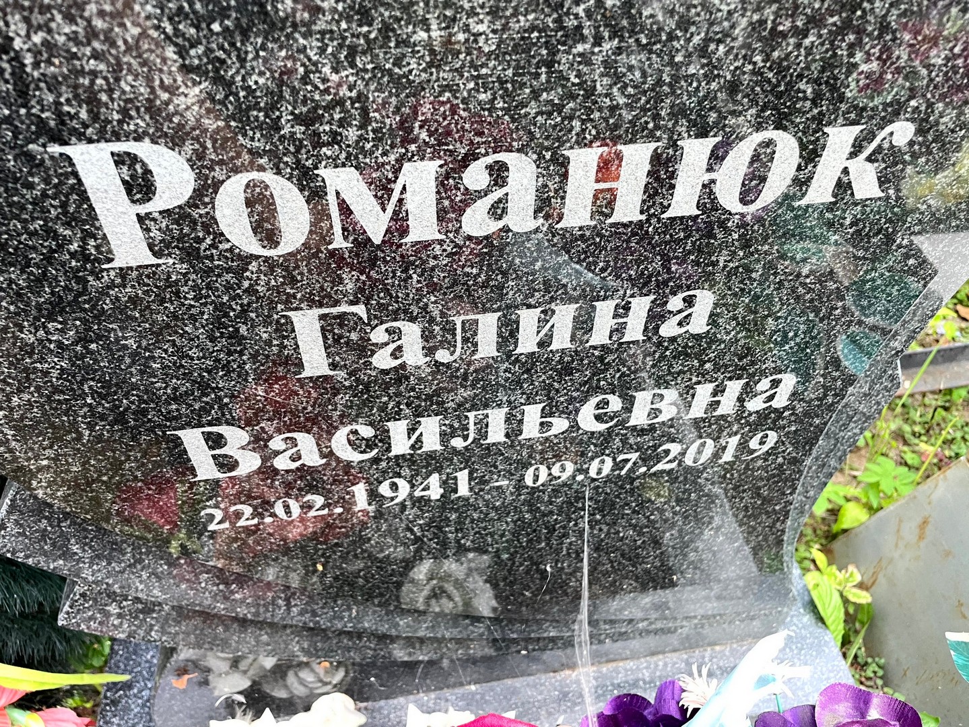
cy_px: 364
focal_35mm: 26
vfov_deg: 53.1
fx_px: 728
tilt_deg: -45.4
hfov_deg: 67.3
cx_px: 484
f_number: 1.6
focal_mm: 4.2
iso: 125
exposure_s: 1/90
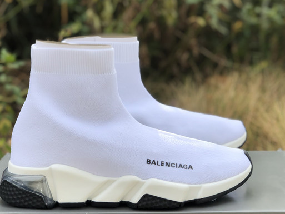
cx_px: 130
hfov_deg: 26.0
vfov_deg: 19.6
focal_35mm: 75
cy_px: 148
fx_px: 618
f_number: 2.4
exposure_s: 1/539
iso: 16
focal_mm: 6
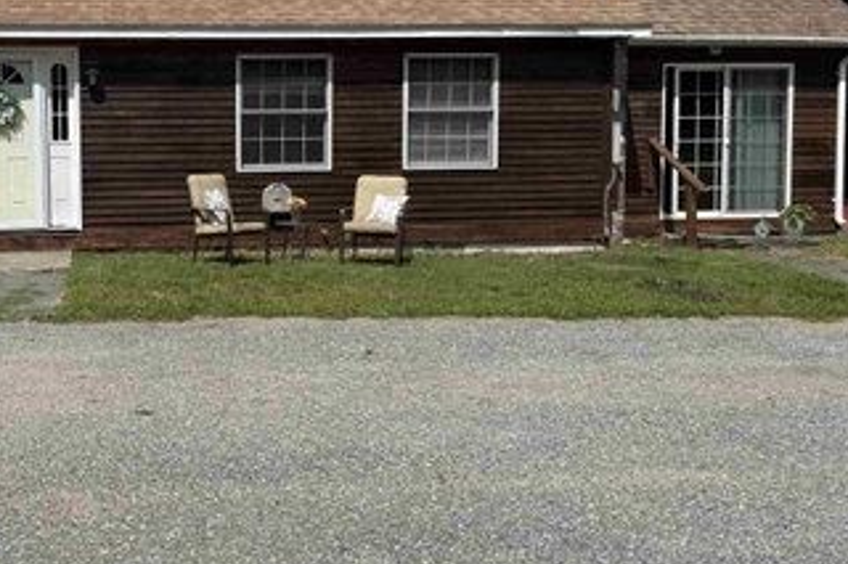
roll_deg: -0.2
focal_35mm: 40
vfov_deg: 33.0
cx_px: 183
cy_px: 175
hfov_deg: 46.2
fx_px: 942
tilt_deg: -1.8
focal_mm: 6.76
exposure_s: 1/5714
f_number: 1.78
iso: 80
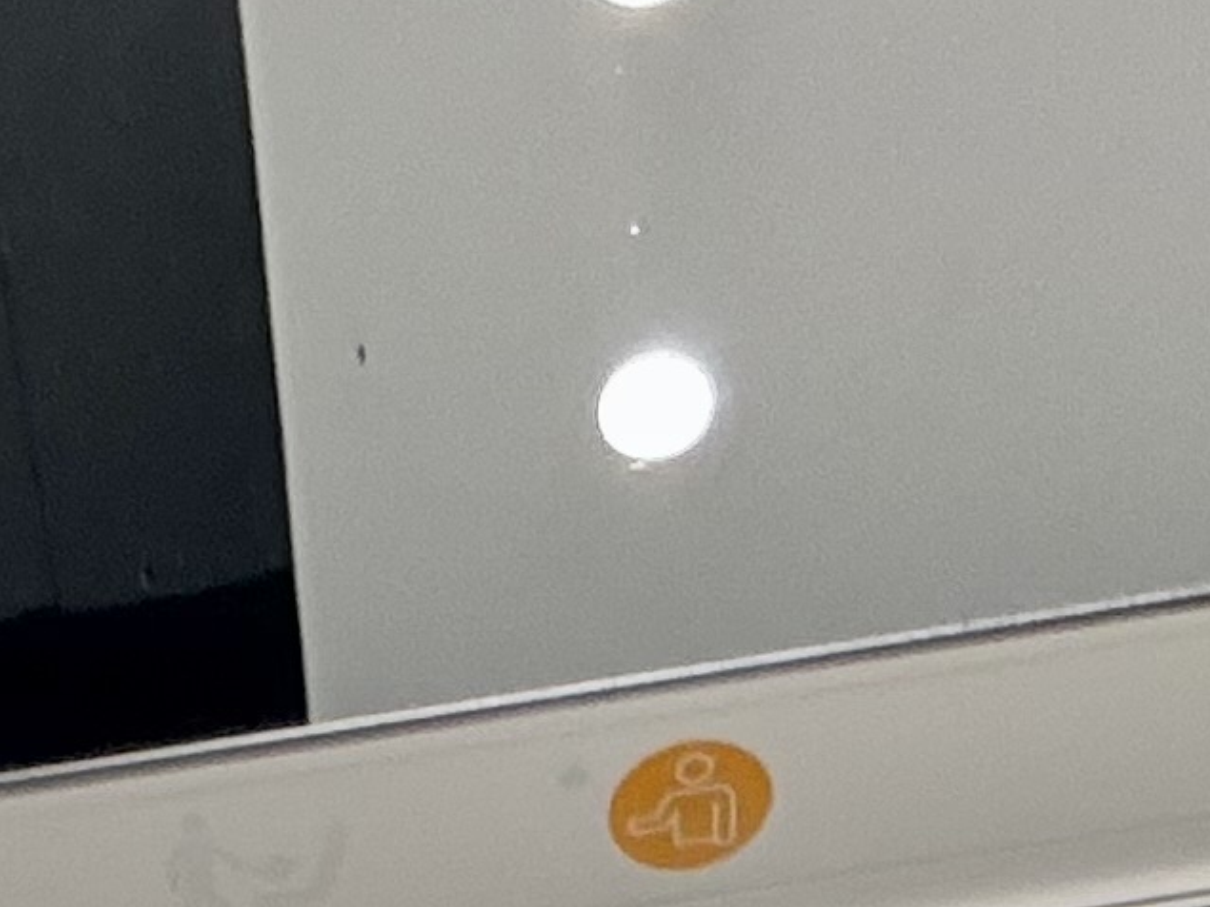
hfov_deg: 13.4
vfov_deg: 9.2
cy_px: 2126
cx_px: 120
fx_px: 5102
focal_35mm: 146
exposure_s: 1/56
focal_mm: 2.69
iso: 125
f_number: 1.9
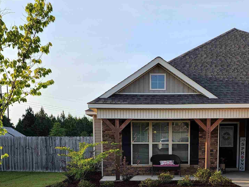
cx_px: 156
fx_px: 352
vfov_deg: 28.6
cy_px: 167
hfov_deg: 38.7
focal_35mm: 49
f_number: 1.8
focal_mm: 6.4
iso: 12
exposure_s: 1/336
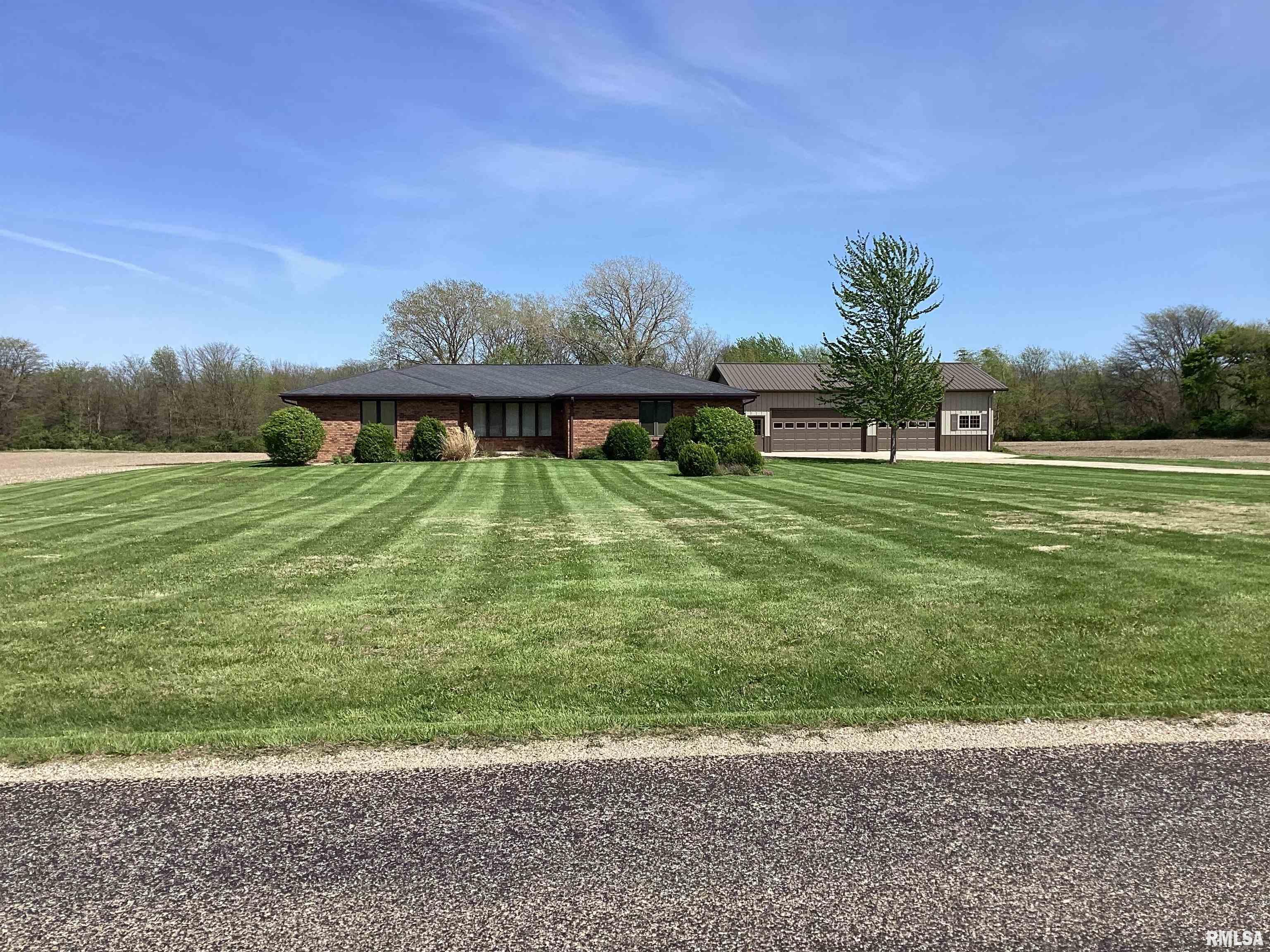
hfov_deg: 58.4
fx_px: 1137
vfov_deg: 45.4
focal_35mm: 31
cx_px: 635
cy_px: 476
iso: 25
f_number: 2.4
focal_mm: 3.3
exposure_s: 1/1538
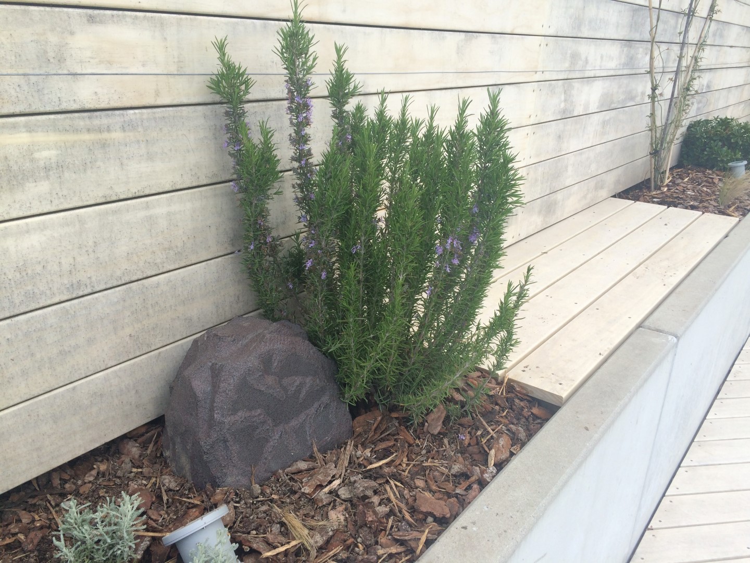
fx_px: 628
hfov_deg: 61.7
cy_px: 282
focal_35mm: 29
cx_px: 375
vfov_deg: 48.2
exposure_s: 1/707
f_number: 2.2
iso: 32
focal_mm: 4.15
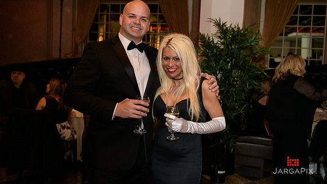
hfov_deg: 58.0
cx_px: 162
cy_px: 76
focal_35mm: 34
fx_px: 295
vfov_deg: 34.6
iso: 1600
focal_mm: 32
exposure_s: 1/125
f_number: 3.2
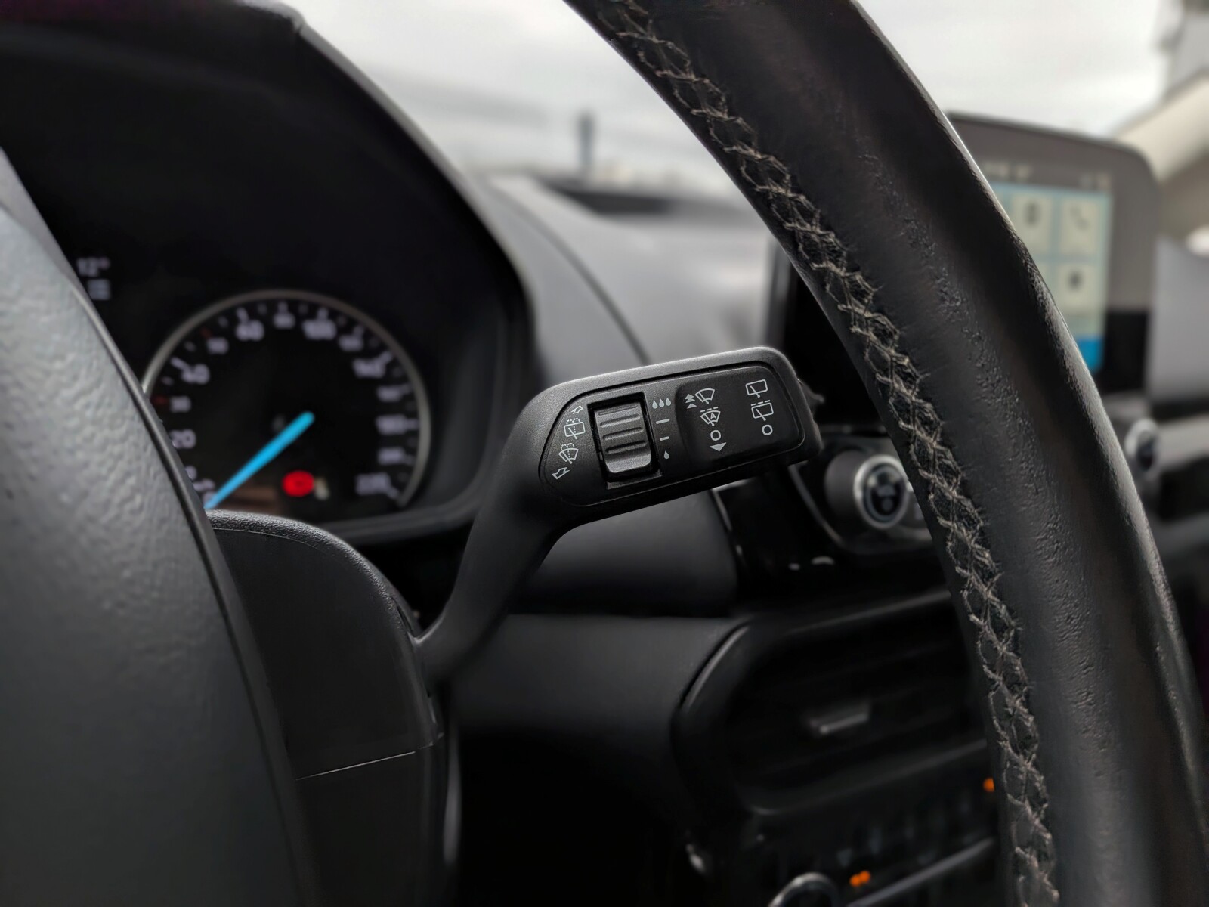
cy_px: 454
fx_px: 838
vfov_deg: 56.8
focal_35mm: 24
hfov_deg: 71.6
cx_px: 604
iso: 30
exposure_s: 1/319
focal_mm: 4.53
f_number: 1.7
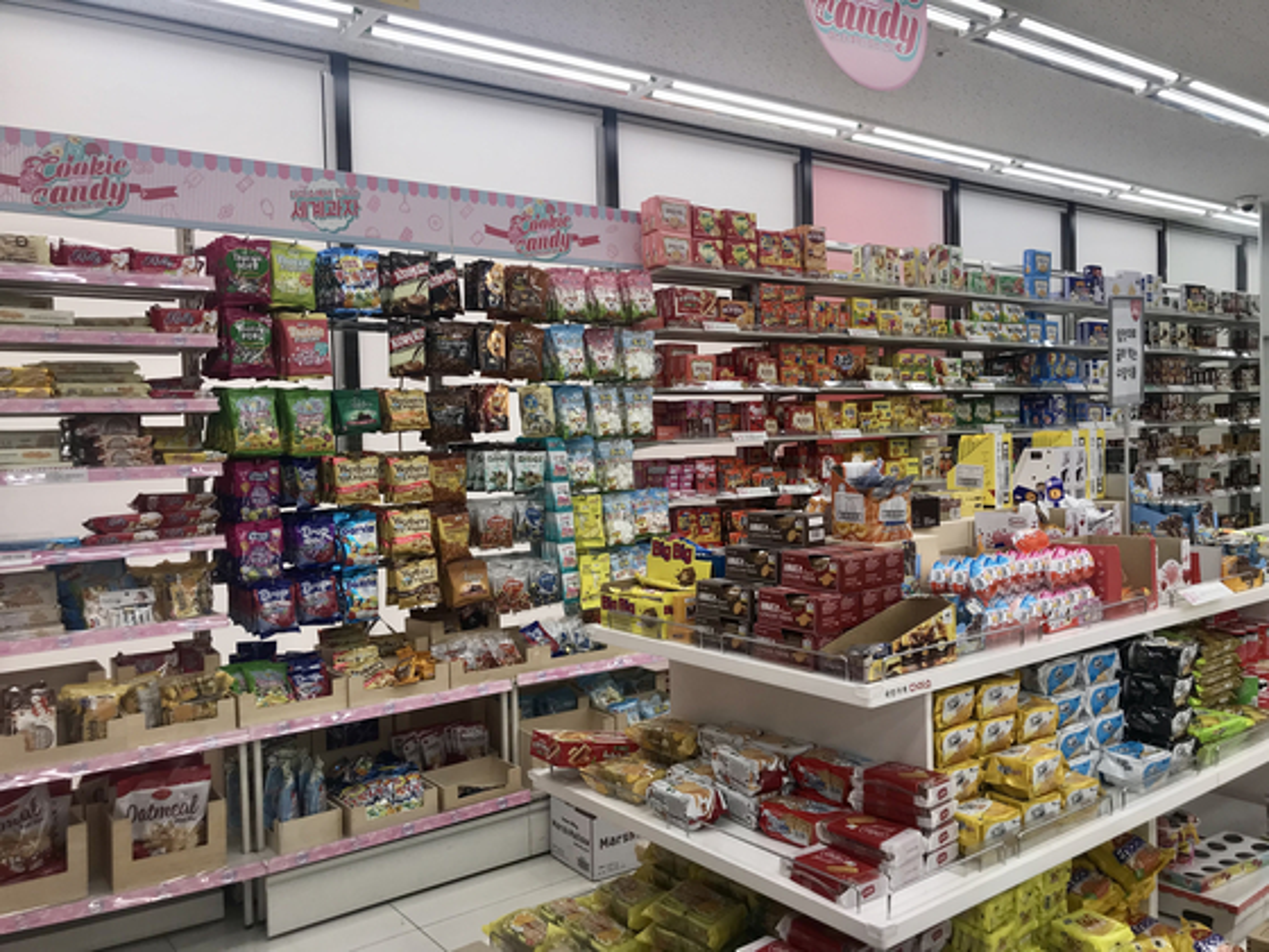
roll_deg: +1.7
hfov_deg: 63.4
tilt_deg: -1.3
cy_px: 476
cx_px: 634
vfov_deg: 49.7
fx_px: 1026
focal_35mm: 28
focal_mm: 3.99
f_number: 1.8
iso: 20
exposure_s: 1/205
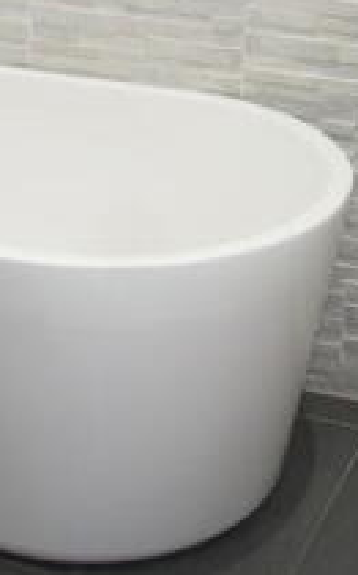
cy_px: 110
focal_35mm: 86
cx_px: 240
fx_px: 1344
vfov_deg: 23.7
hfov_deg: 15.1
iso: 400
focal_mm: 18
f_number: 3.5
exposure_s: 1/60
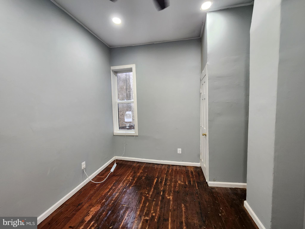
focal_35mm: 13
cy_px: 114
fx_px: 115
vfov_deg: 89.9
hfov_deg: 106.2
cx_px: 152
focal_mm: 2.2
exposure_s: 1/60
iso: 250
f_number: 2.2
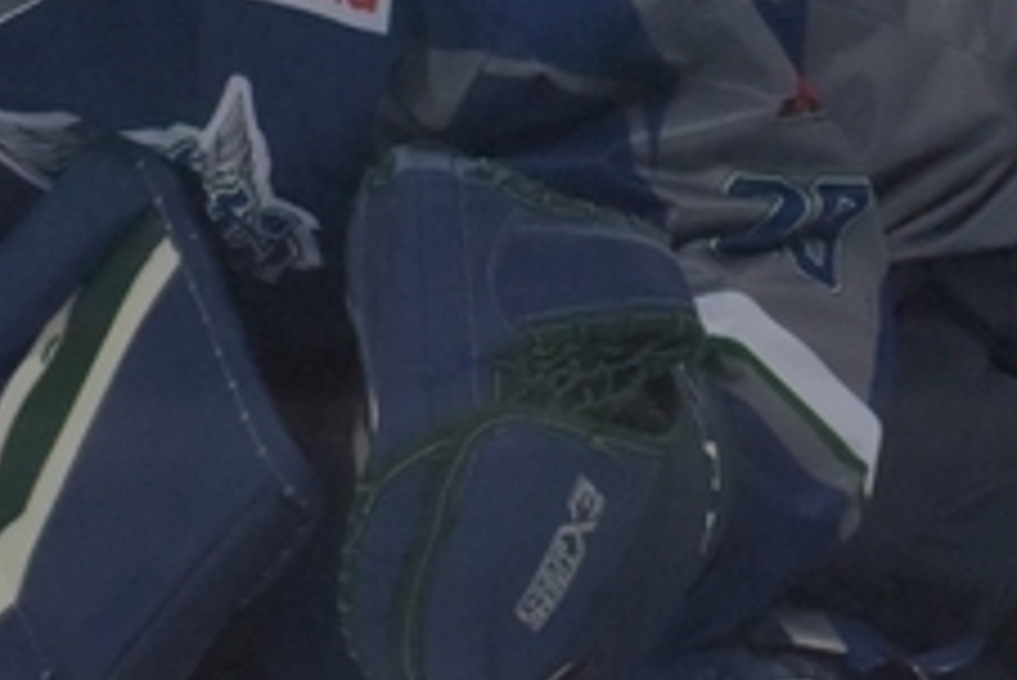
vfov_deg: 1.8
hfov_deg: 2.7
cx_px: 382
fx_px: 21455
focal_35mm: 759
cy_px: 207
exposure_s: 1/500
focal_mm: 53.1
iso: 500
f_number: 4.5
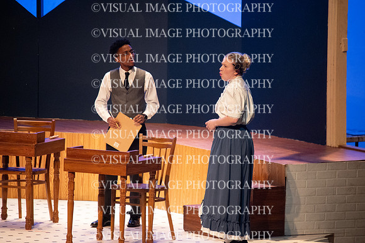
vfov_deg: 3.3
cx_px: 182
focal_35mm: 420
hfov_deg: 4.9
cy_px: 122
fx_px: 4256
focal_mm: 420
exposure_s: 1/160
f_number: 6.3
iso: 10000
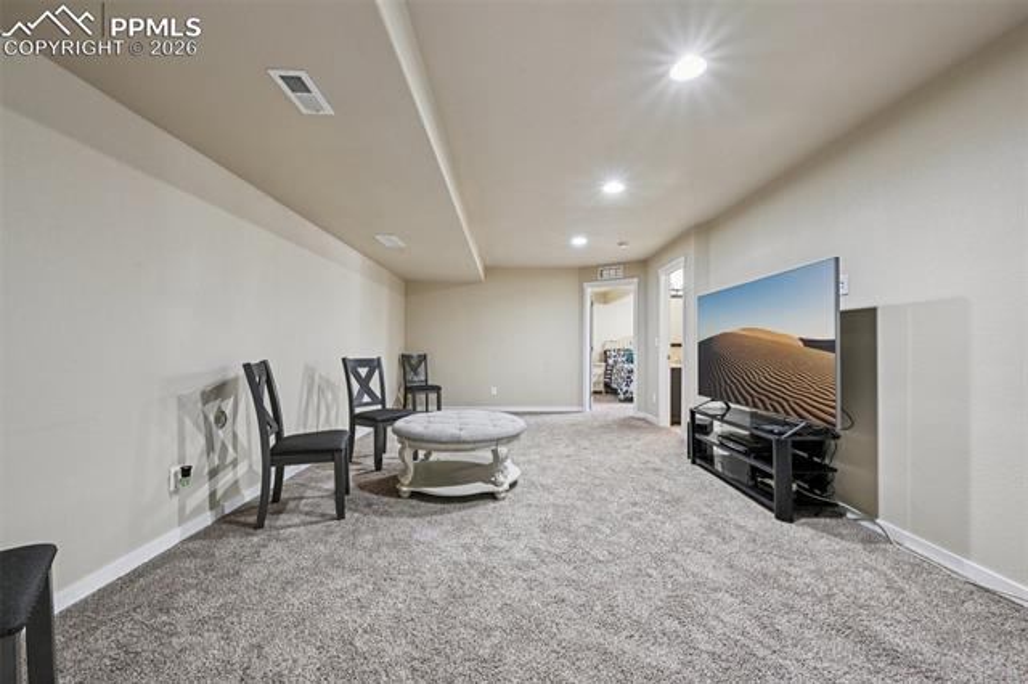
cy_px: 342
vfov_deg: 81.1
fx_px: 400
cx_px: 514
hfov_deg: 104.3
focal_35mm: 14
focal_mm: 14
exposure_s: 1/2.5
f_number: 11
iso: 400
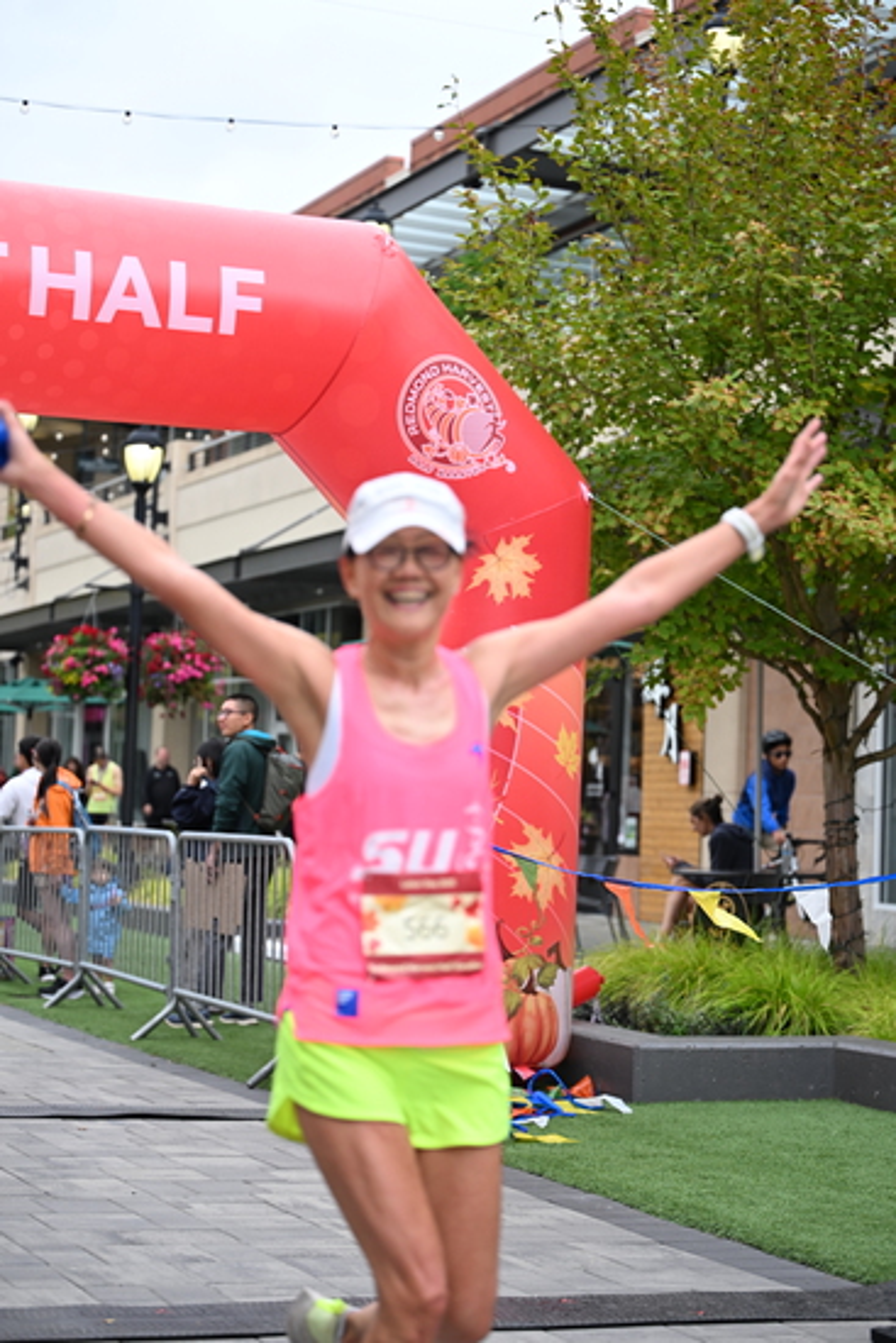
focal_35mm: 70
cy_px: 672
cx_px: 448
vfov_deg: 28.8
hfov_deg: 19.5
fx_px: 2611
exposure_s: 1/2000
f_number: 2.8
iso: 640
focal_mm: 70
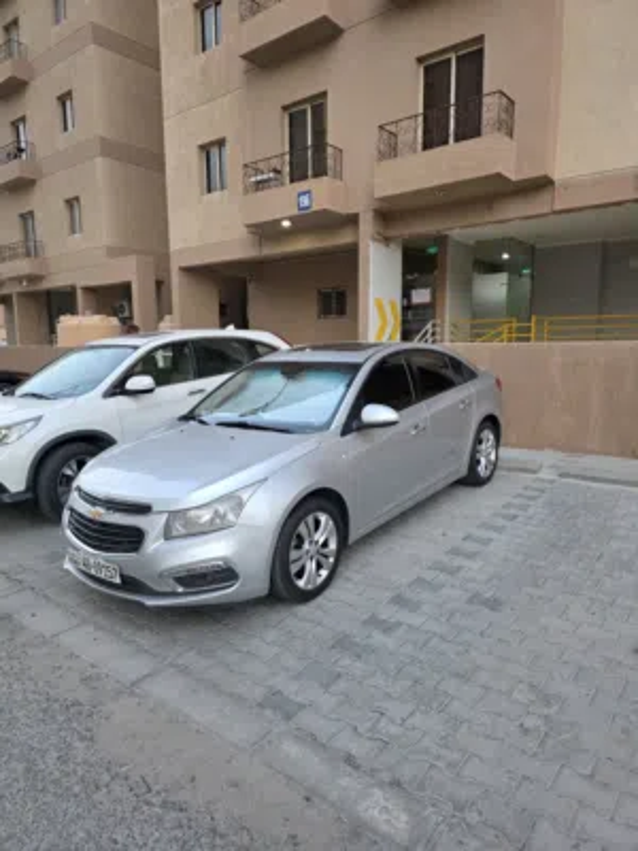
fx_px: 565
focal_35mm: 23
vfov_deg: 73.9
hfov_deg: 58.9
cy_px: 426
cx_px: 319
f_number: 1.7
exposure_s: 1/100
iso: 250
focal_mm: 6.3
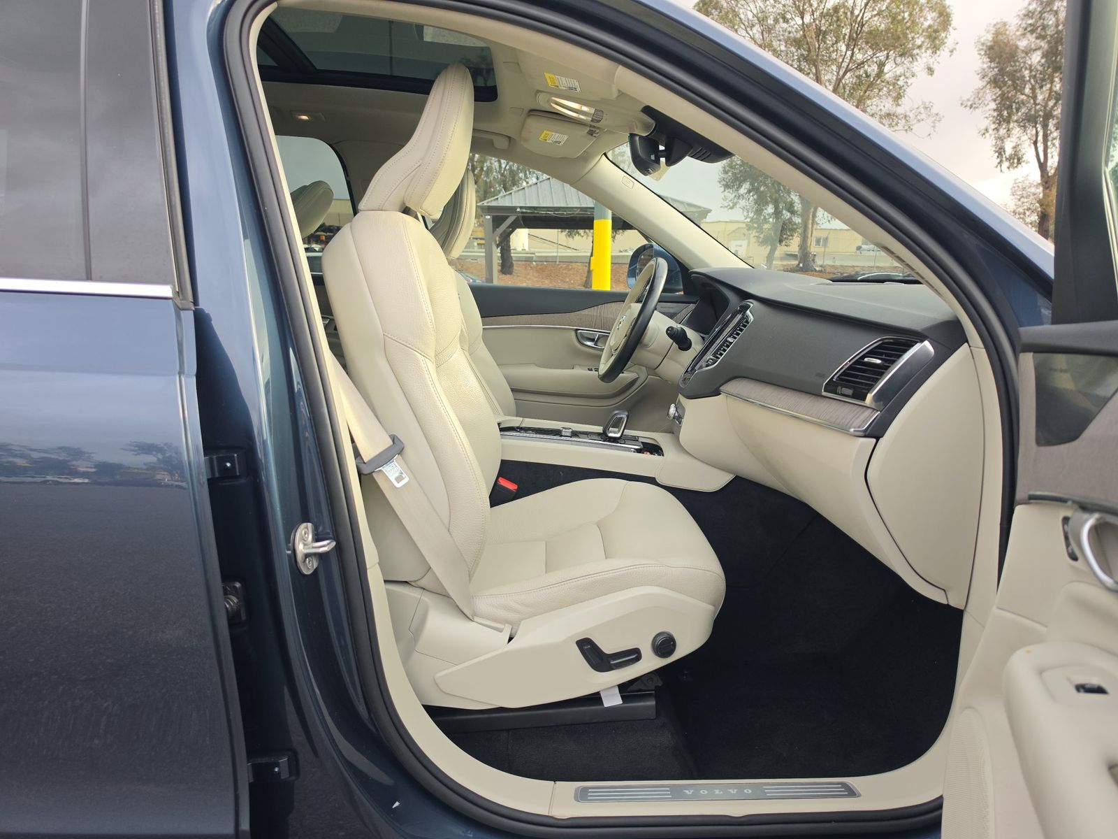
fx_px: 743
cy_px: 420
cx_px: 559
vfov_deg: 58.9
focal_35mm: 23
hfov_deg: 73.9
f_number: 1.4
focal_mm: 6.5
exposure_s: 1/119
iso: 16
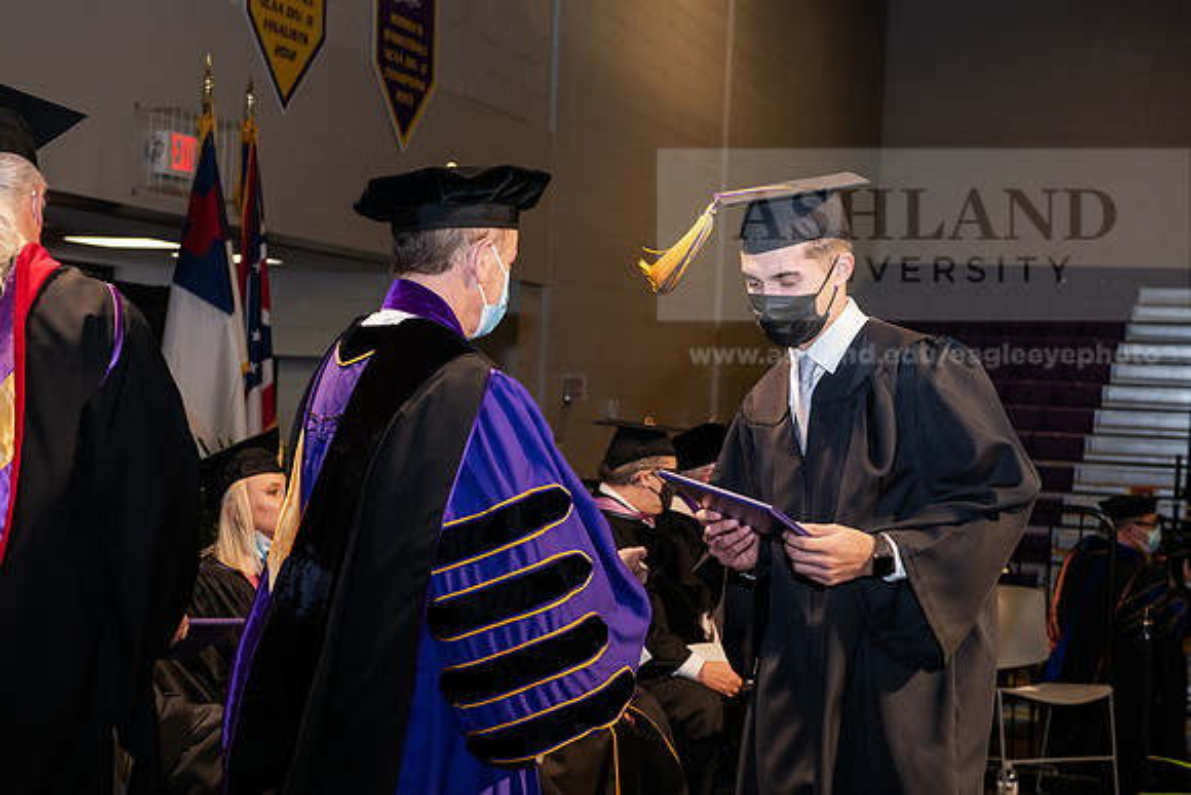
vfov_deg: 21.9
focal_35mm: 62
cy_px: 398
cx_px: 596
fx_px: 2052
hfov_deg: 32.4
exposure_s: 1/200
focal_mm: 62
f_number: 6.3
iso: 1600
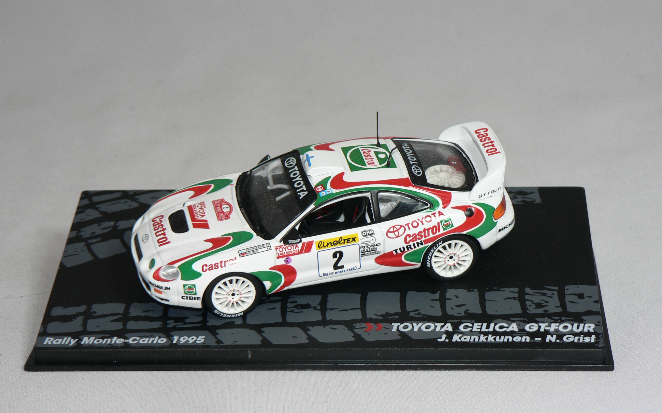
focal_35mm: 103
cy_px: 232
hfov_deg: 20.2
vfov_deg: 12.7
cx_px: 331
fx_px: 1858
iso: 80
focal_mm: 16.2
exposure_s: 1/60
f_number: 3.2
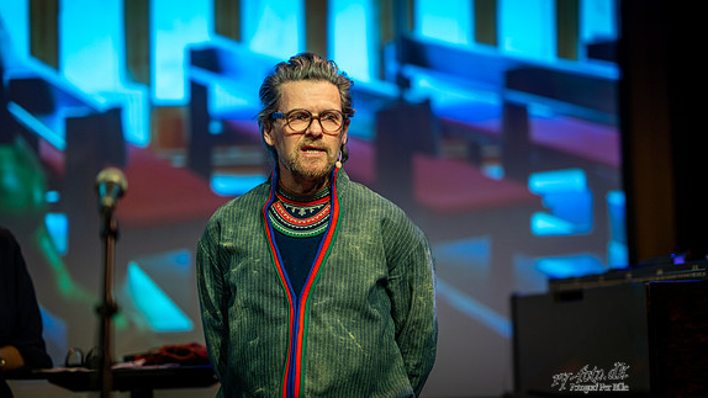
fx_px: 1690
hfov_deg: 23.7
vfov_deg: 13.4
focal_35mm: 90
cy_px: 200
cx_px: 354
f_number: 1.4
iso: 1250
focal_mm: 85
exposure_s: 1/160
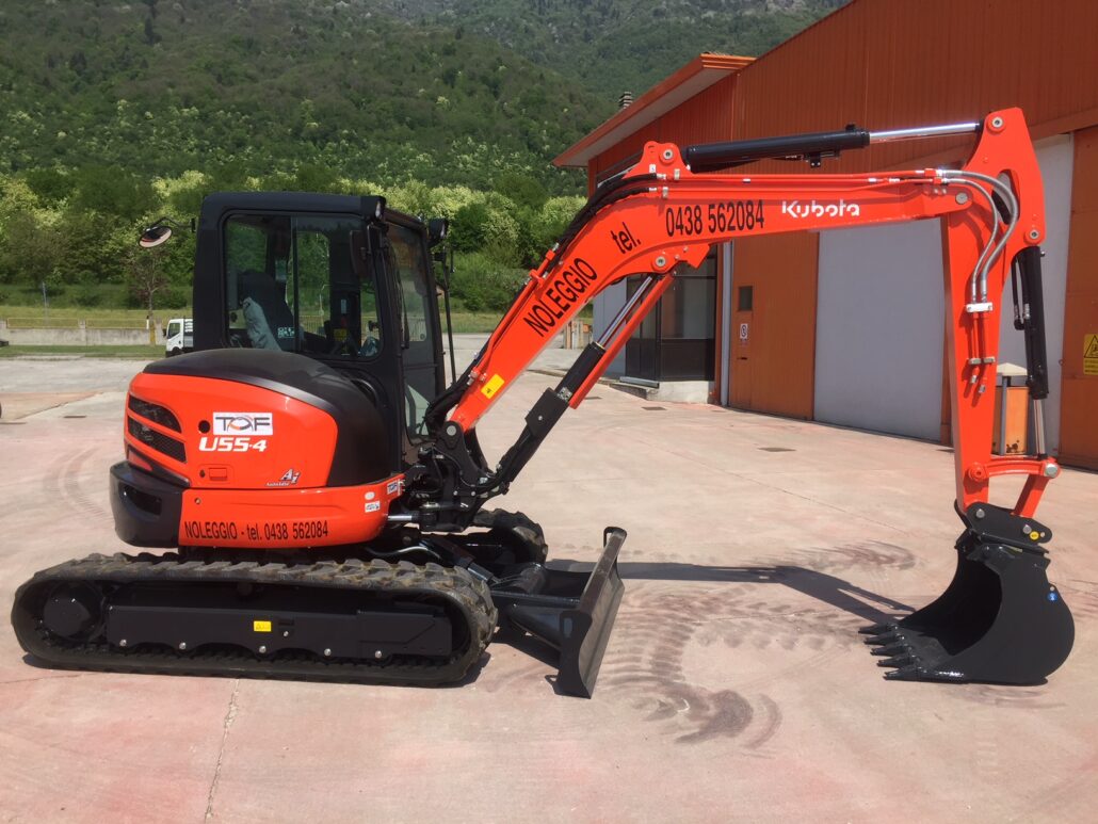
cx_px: 549
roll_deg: -2.4
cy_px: 412
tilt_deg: -3.2
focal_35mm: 29
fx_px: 920
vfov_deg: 48.2
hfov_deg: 61.6
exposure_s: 1/2198
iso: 32
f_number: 2.2
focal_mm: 4.15
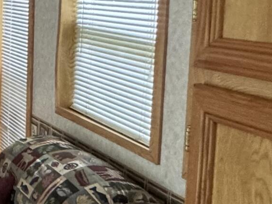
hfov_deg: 17.2
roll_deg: +1.3
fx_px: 581
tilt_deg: -7.3
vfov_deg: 19.8
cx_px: -303
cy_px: 55
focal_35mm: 74
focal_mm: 2.22
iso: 320
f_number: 2.2
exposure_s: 1/62
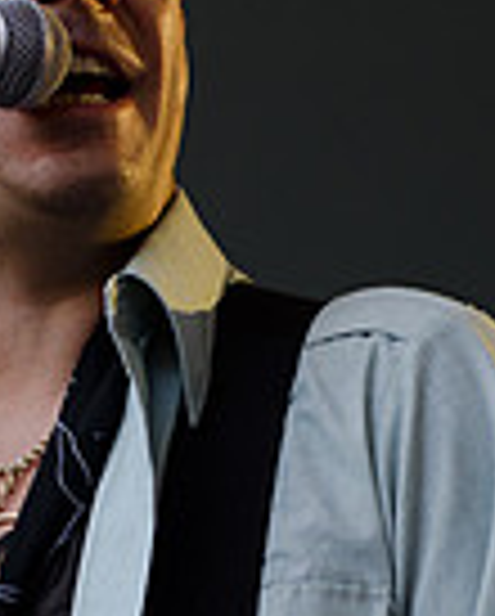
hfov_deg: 3.7
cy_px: 441
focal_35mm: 416
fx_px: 7601
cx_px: 306
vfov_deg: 4.6
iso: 125
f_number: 3.2
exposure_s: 1/200
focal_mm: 70
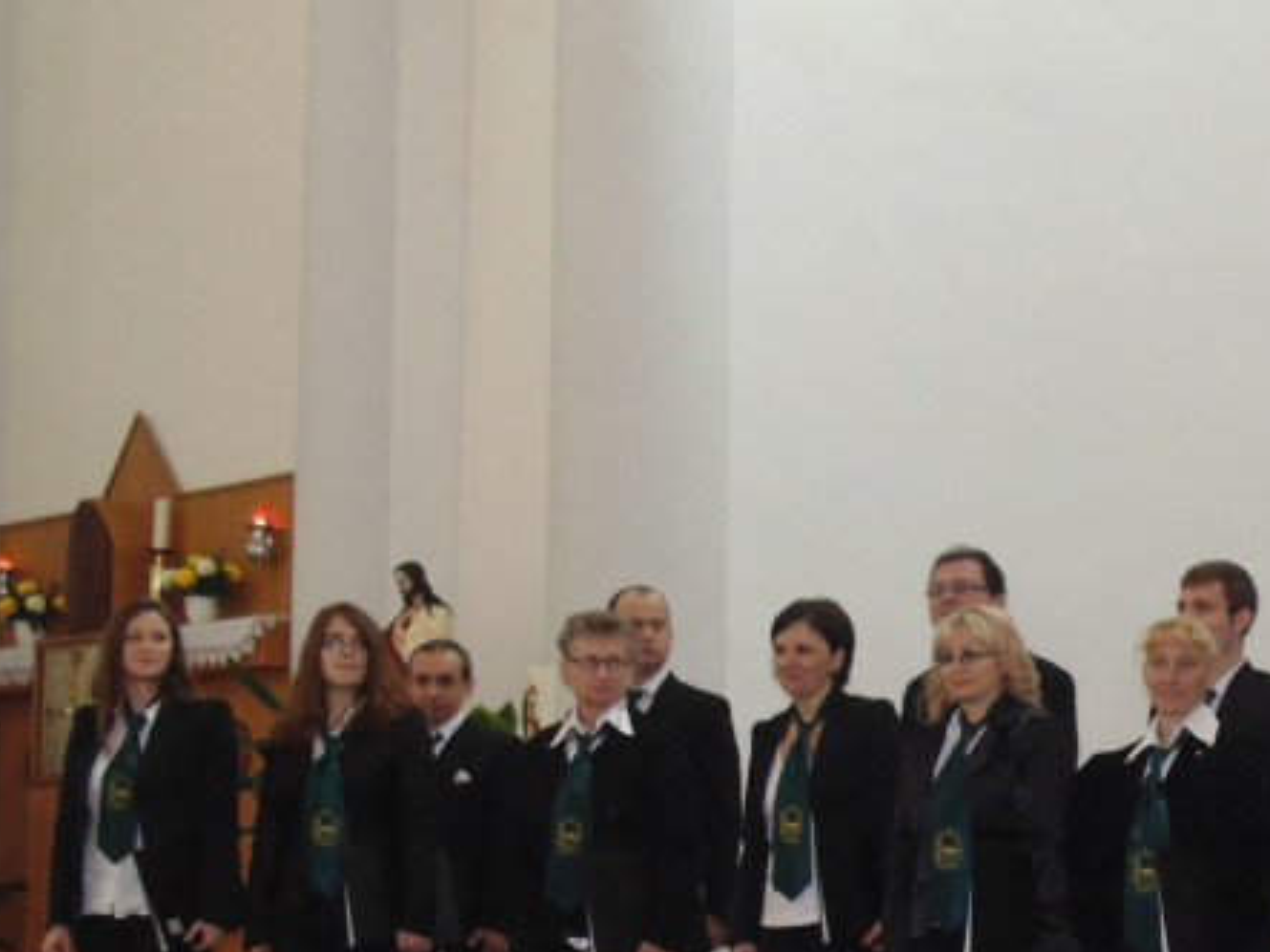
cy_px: 731
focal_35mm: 67
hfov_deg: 28.0
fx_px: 2457
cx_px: 1124
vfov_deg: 21.7
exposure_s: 1/40
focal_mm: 5.2
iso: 200
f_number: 3.2
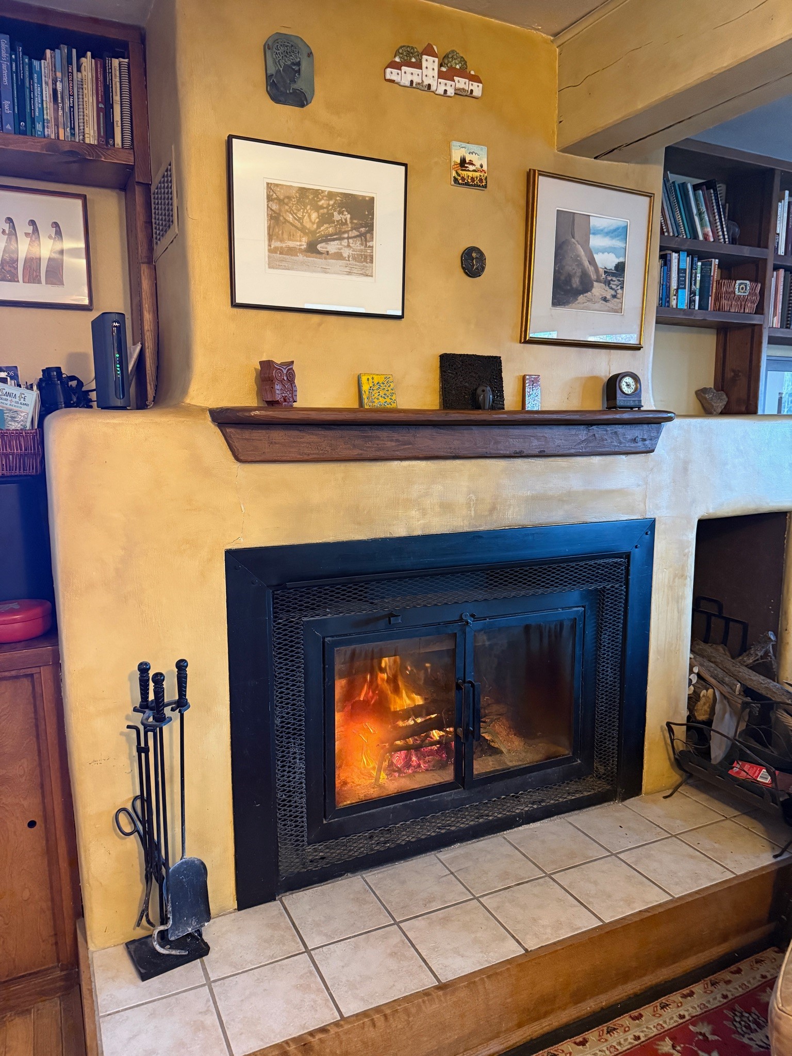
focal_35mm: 24
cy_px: 528
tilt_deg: -7.7
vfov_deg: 71.6
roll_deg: -0.4
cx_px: 396
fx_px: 732
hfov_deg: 56.8
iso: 800
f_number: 1.78
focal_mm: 6.76
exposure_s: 1/40
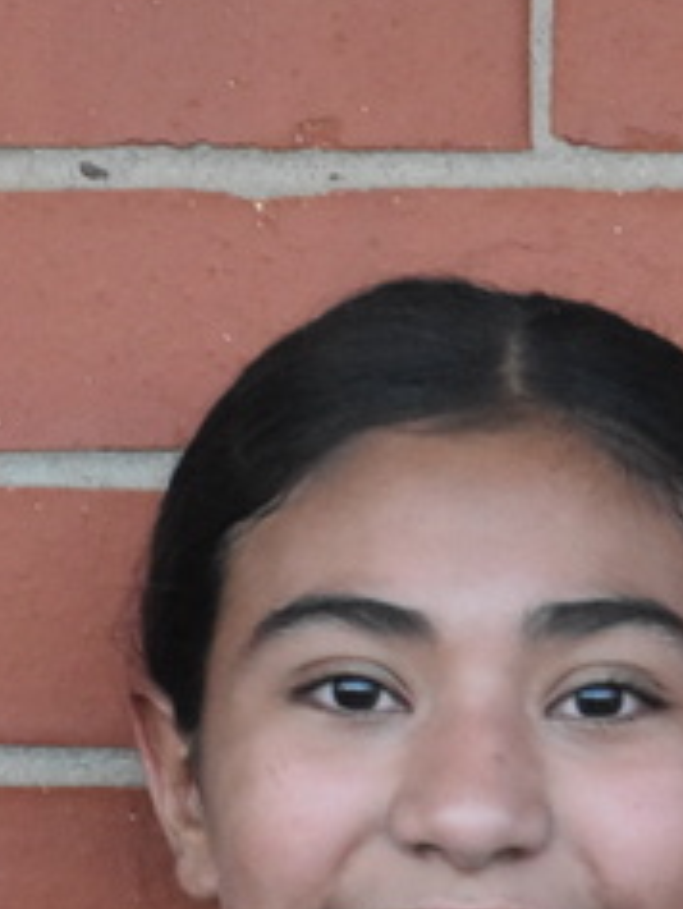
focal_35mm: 467
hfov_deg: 3.2
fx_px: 12277
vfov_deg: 4.2
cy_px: 1573
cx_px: 286
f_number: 4.8
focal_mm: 75
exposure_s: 1/320
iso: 3200
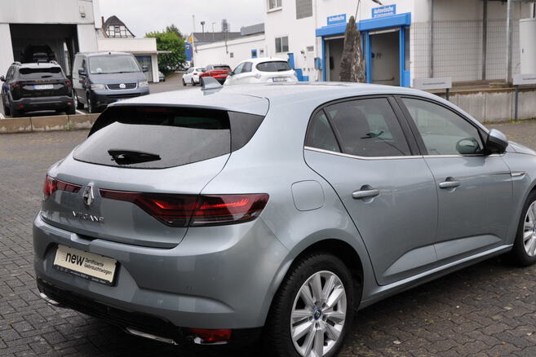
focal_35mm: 46
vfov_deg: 29.4
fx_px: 679
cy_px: 210
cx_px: 287
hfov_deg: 43.1
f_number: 7.1
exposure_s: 1/200
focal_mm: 25
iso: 200
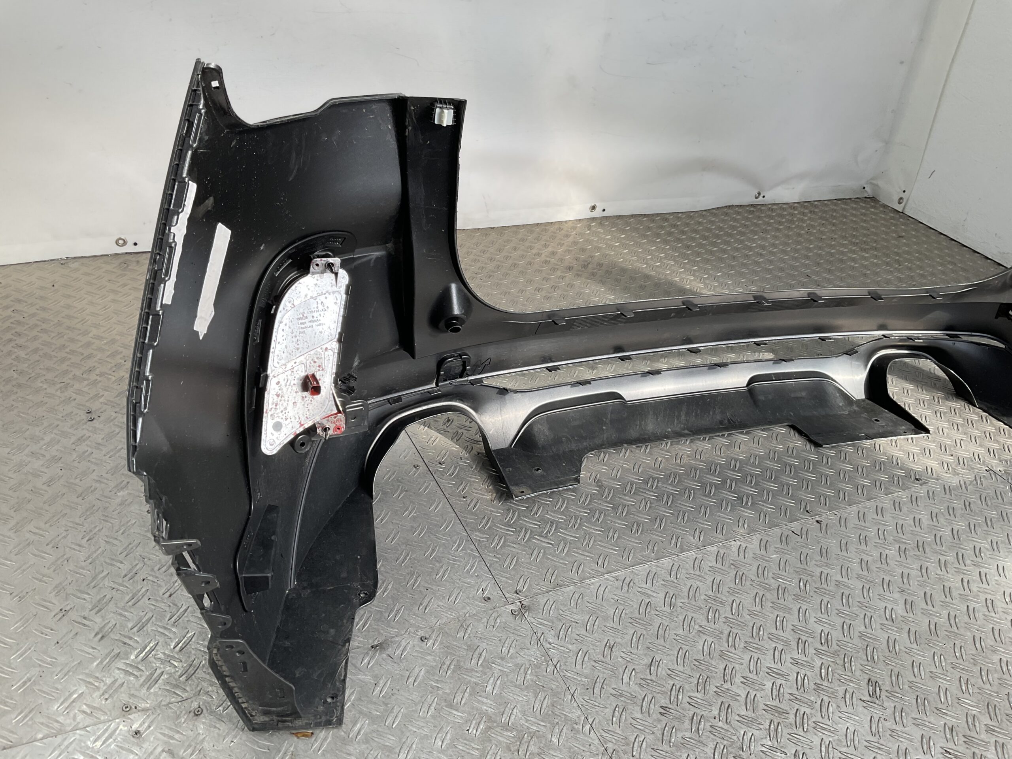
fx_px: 848
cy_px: 380
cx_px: 506
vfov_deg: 48.2
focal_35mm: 29
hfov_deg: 61.7
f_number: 1.8
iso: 16
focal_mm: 3
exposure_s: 1/268
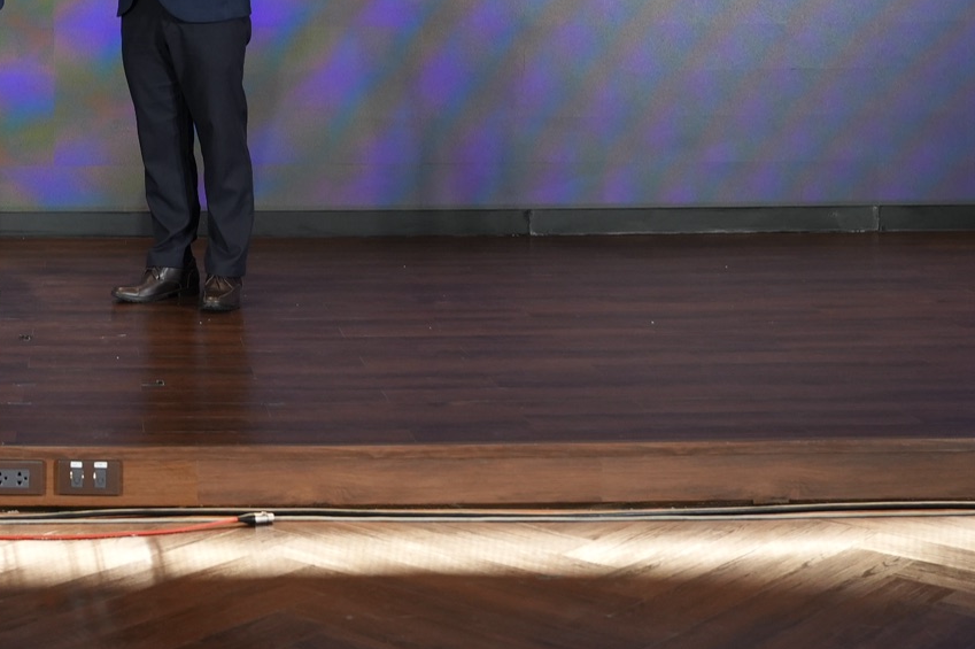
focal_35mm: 70
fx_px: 1895
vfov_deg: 18.7
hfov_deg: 27.6
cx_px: 70
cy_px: -69
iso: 1000
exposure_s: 1/125
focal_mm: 27
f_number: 4
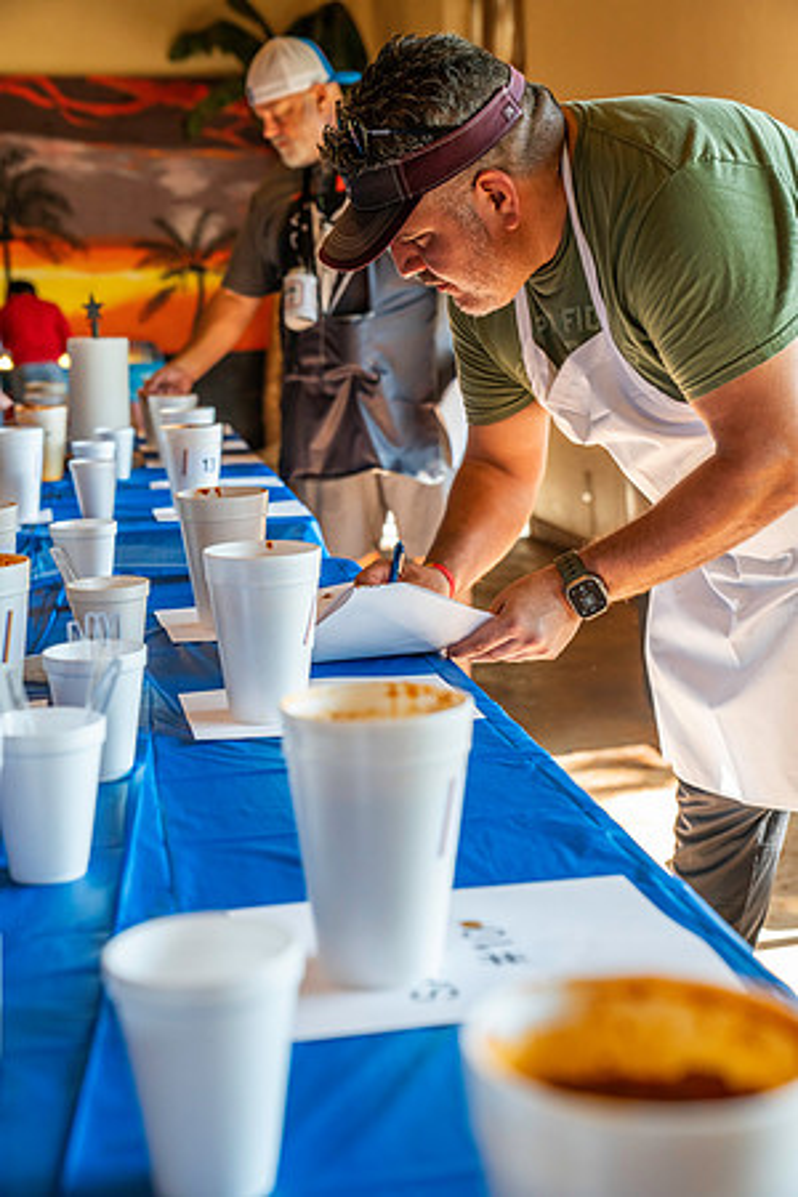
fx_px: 1762
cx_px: 399
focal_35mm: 53
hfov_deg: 25.5
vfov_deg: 37.5
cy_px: 598
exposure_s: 1/200
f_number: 4
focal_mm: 53
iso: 1600
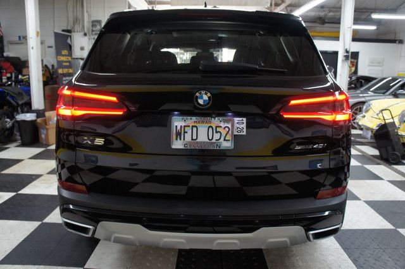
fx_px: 304
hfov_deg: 67.4
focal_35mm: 27
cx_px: 202
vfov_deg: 47.9
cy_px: 134
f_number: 3.5
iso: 1600
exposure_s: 1/125
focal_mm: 18
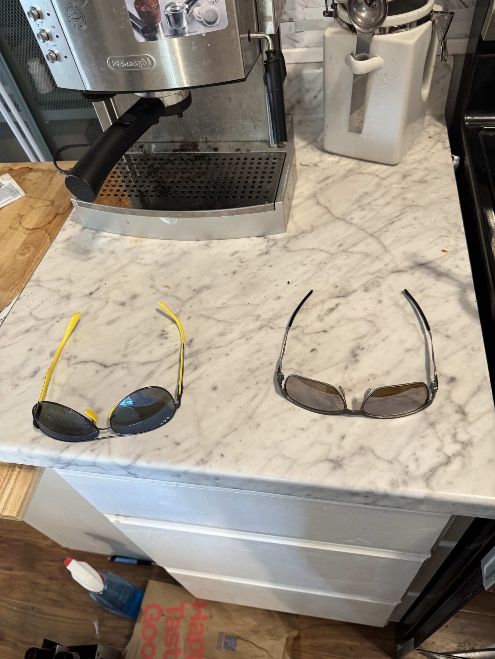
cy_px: 330
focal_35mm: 24
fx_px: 458
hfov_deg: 56.8
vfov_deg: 71.6
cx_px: 248
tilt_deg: -49.2
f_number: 1.78
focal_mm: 6.76
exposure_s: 1/60
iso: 250
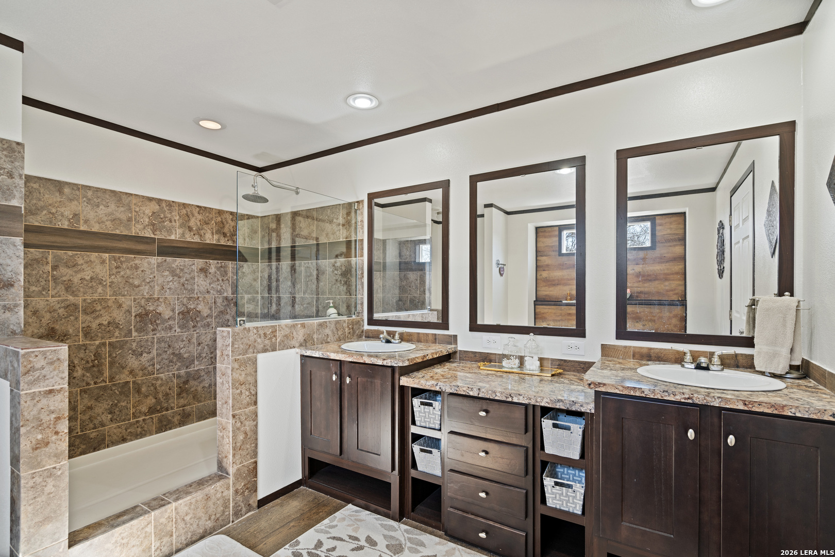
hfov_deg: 96.7
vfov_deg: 73.7
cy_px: 278
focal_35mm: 16
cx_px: 418
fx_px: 371
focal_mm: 16
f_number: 6.3
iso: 200
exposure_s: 1/3
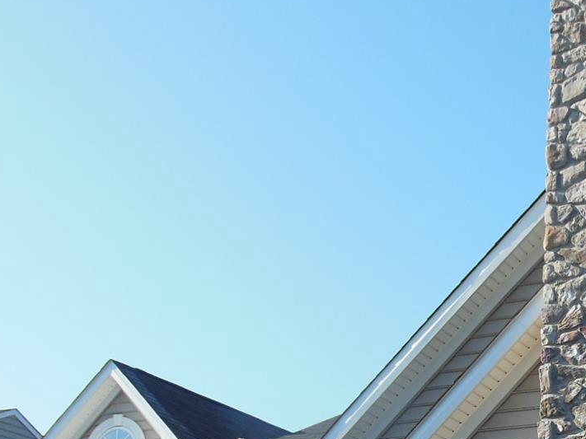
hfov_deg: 25.1
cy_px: 451
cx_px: 649
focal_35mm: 72
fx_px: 1219
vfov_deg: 19.8
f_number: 3.2
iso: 125
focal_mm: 4.5
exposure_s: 1/800
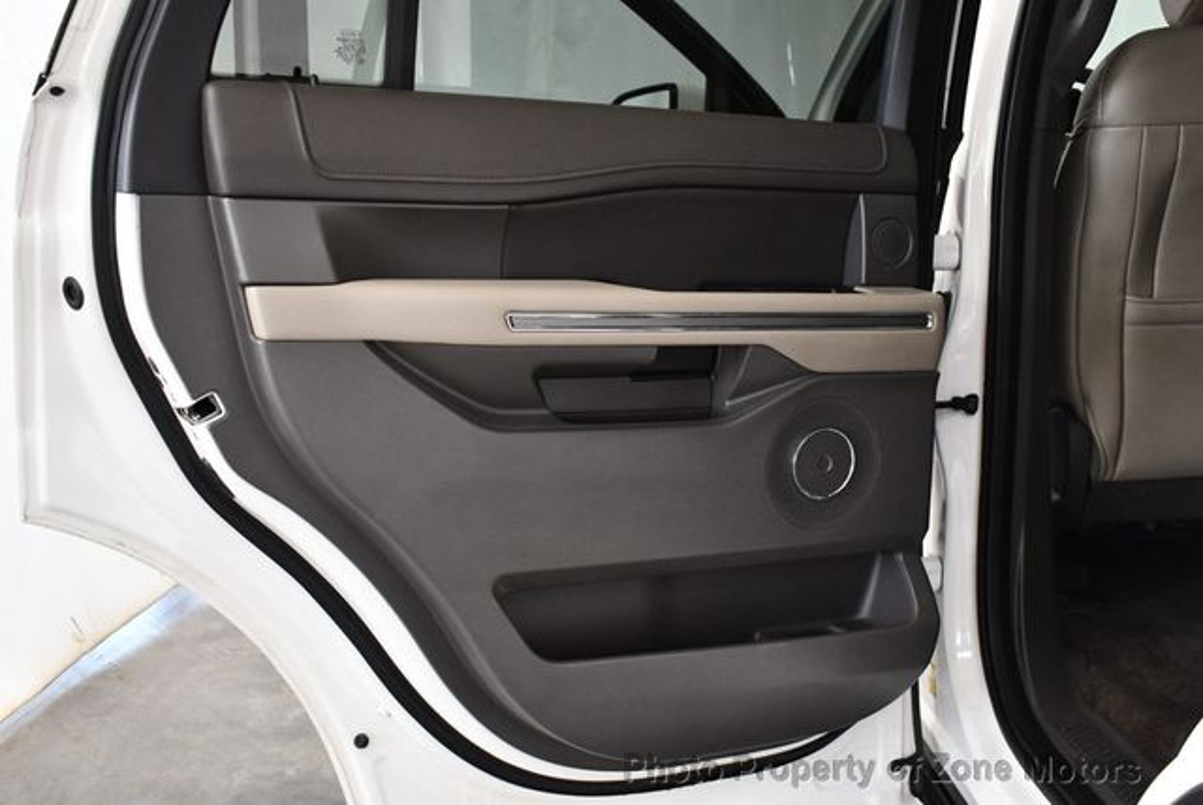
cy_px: 402
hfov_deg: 46.4
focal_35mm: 42
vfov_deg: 32.0
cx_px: 602
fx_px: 1405
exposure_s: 1/125
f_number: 3.8
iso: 1250
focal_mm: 21
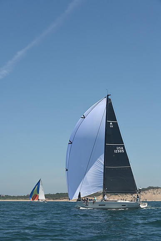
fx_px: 469
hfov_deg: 19.5
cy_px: 120
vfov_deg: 28.8
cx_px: 80
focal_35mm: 70
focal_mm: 70
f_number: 8
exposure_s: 1/1000
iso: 320
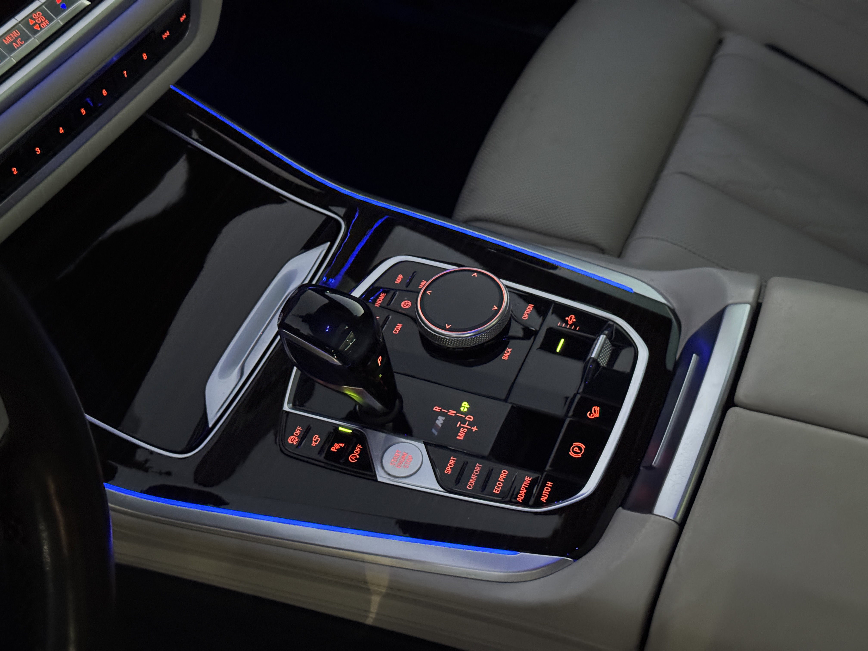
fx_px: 1204
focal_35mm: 48
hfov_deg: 39.7
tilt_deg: -52.4
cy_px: 326
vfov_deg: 30.3
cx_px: 434
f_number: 1.78
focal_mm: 6.76
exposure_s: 1/20
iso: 800
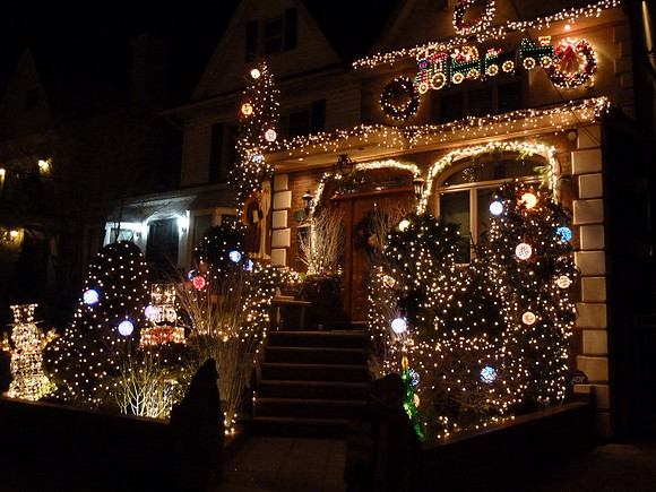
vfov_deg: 40.7
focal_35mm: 35
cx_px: 328
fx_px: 663
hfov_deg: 52.6
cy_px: 246
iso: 800
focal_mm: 5.7
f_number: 3.5
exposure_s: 1/15
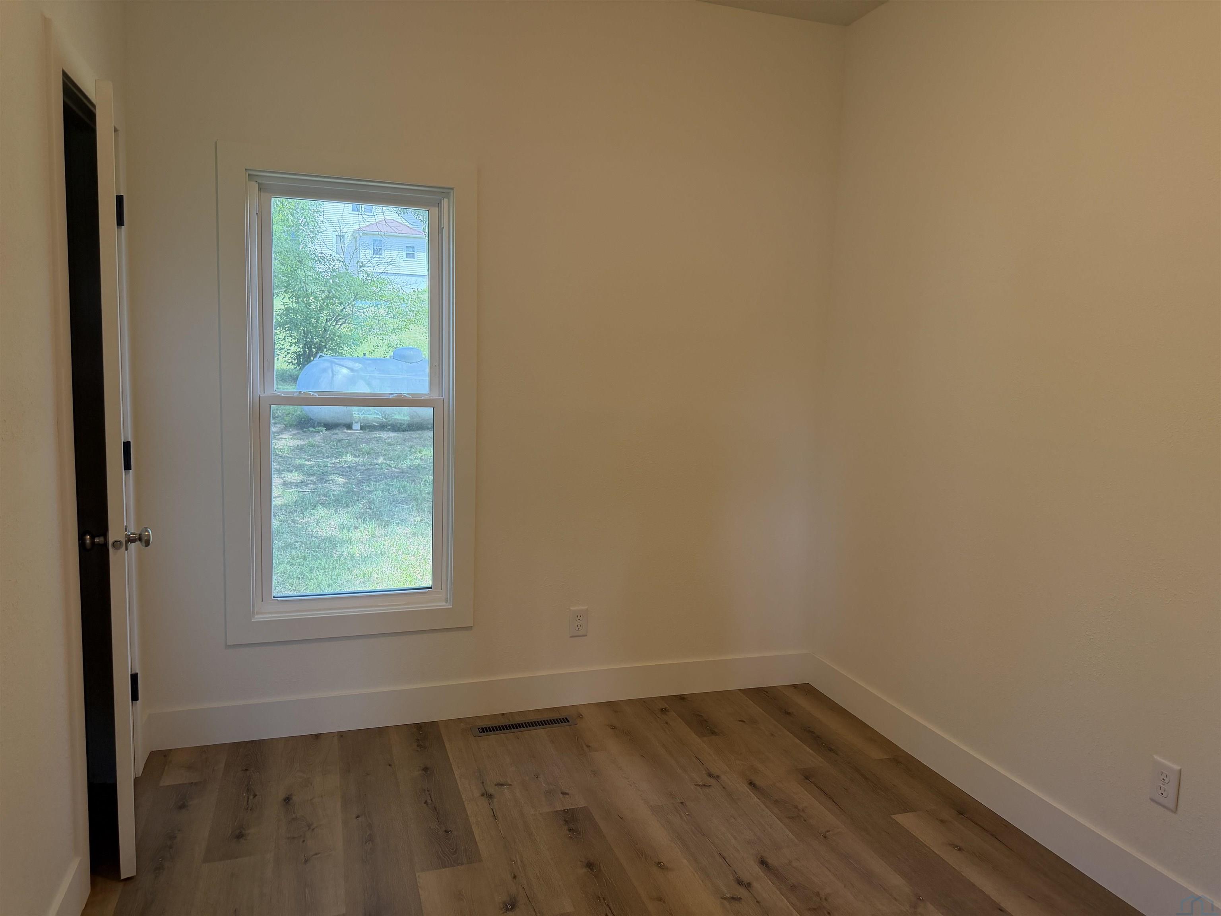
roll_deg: -1.2
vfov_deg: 56.8
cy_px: 458
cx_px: 610
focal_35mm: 24
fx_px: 847
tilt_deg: -7.1
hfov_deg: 71.6
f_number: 1.78
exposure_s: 1/142
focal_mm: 6.76
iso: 200
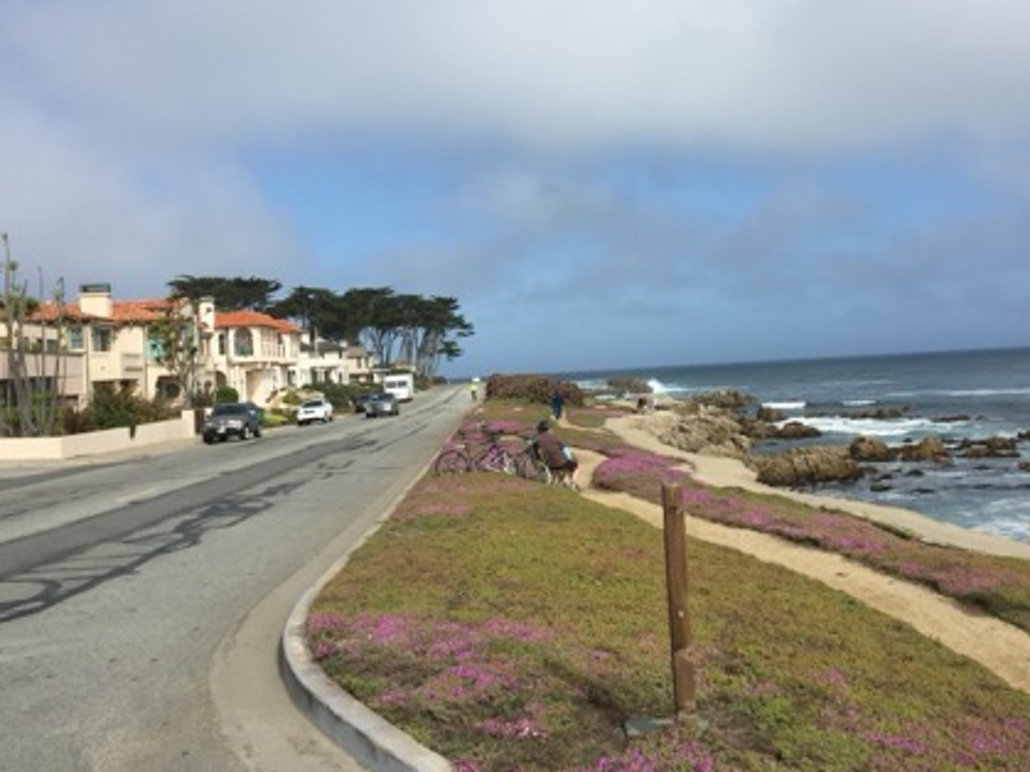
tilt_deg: +2.9
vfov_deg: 39.5
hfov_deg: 51.2
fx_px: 1071
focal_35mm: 36
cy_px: 315
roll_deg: +3.9
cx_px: 585
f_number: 2.2
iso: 32
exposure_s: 1/3049
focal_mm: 4.15
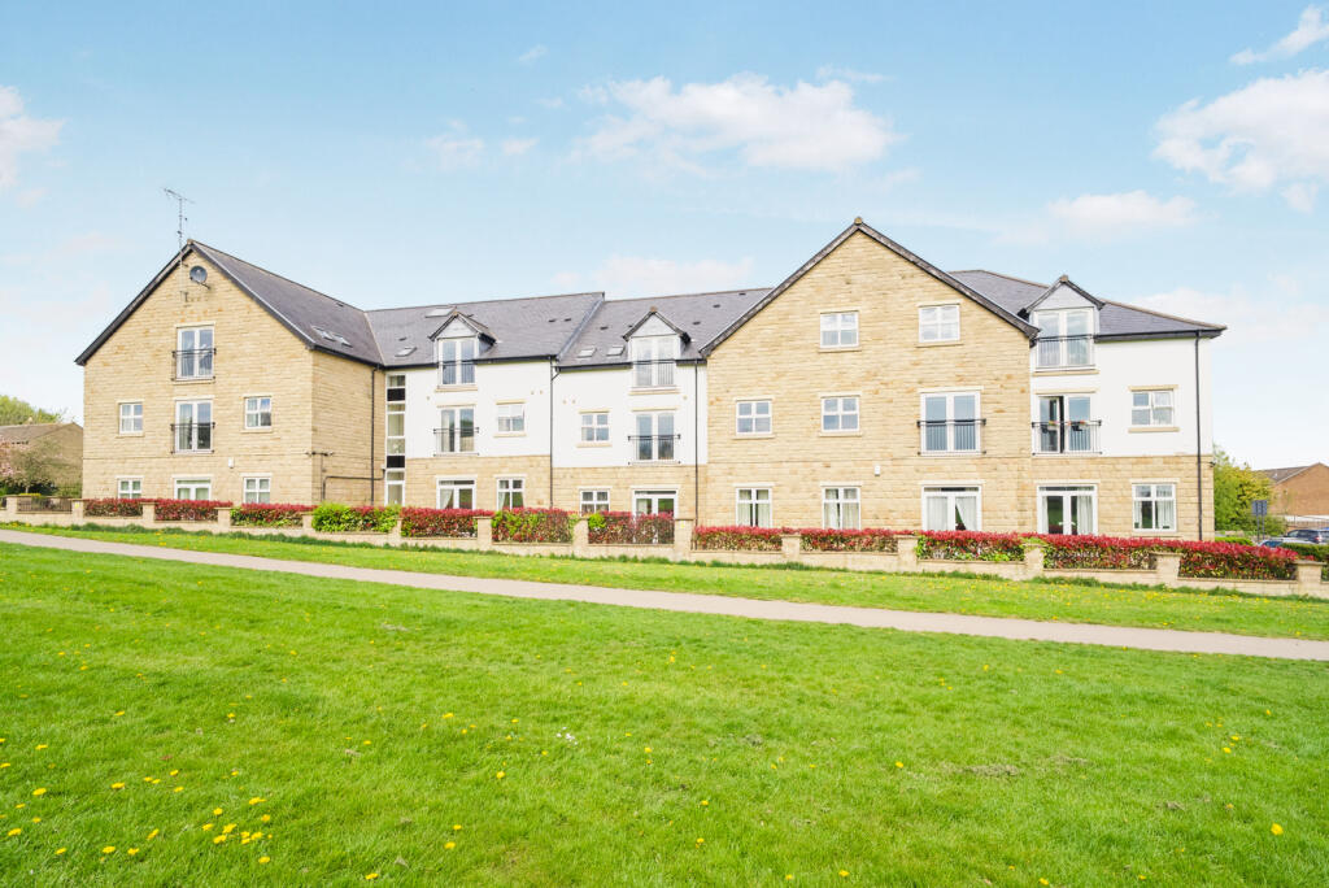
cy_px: 444
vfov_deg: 73.8
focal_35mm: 16
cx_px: 664
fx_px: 591
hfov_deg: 96.7
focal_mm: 16
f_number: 8
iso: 400
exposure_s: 1/320
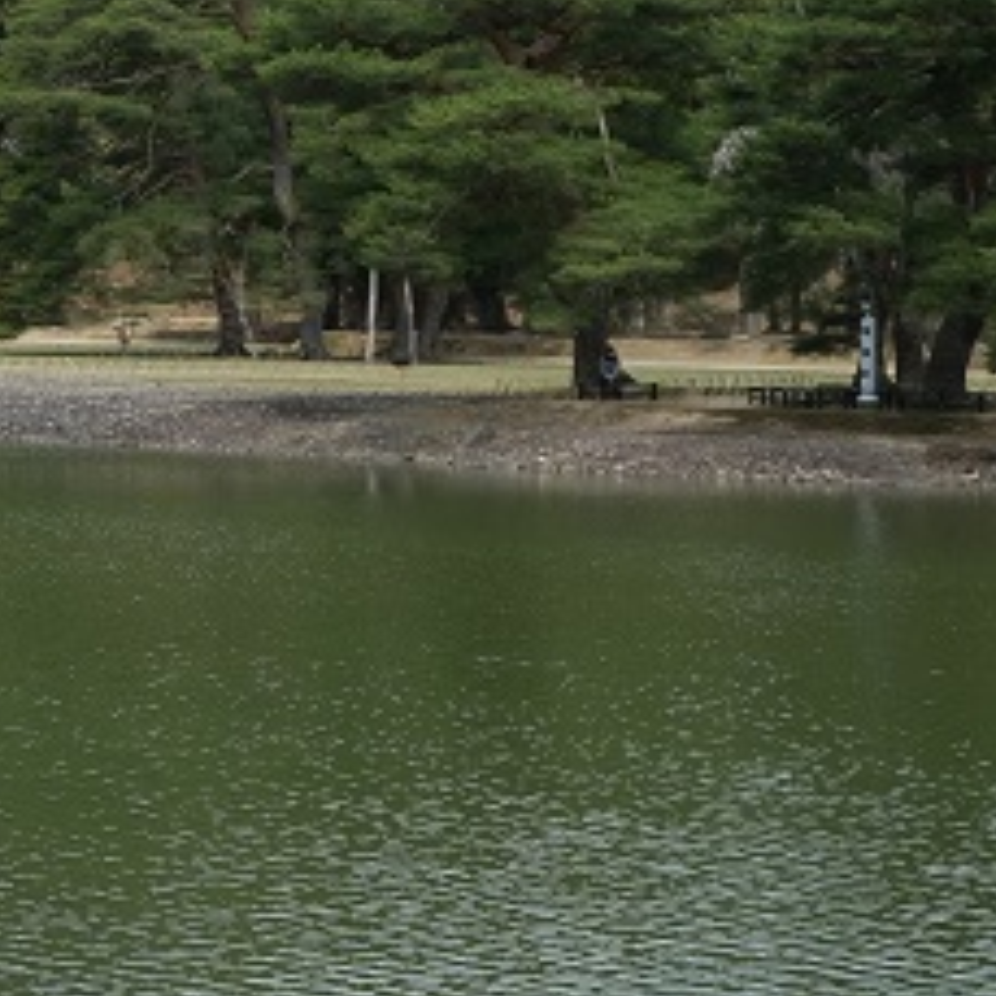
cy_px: 211
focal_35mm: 107
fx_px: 3483
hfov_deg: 14.6
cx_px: -705
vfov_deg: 16.2
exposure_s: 1/450
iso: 200
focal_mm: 24.3
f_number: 5.6
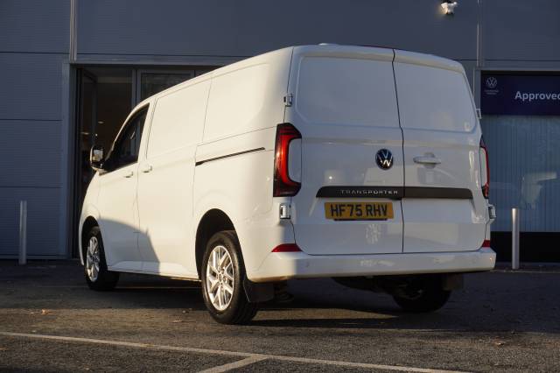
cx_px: 280
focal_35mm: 54
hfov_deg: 36.9
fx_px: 840
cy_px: 186
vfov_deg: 25.0
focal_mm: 36
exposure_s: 1/250
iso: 100
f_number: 5.6
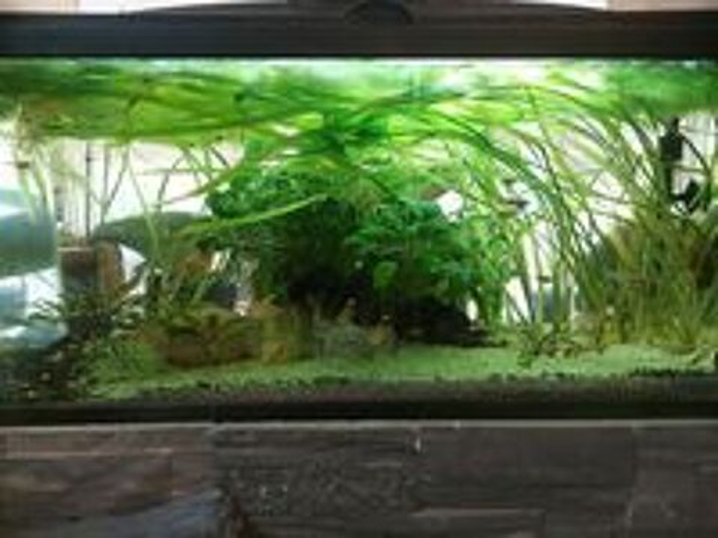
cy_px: 269
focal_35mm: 24
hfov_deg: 71.6
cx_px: 359
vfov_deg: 56.8
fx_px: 498
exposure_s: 1/50
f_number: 1.8
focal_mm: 5.23
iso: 320
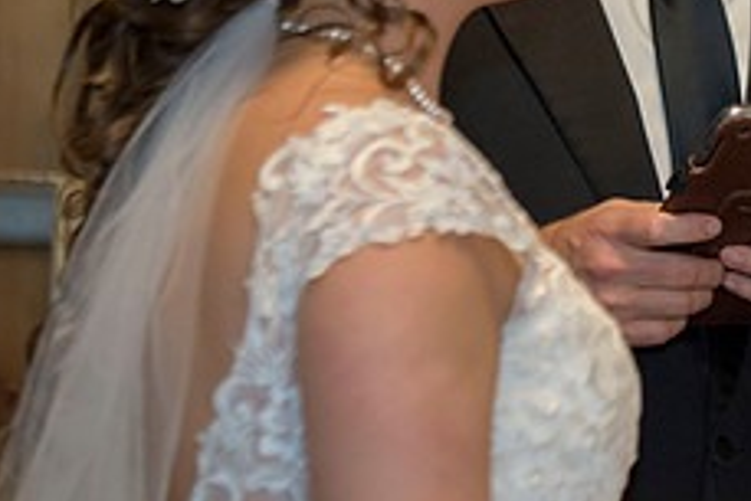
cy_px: 88
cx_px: 935
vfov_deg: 4.2
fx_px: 6867
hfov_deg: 6.2
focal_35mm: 329
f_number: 2.8
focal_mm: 130
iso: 1600
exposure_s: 1/160
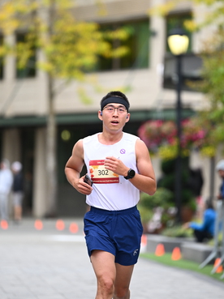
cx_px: 102
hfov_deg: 5.2
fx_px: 2481
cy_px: 136
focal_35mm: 287
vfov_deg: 6.9
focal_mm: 200
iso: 800
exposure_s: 1/2000
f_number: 2.8
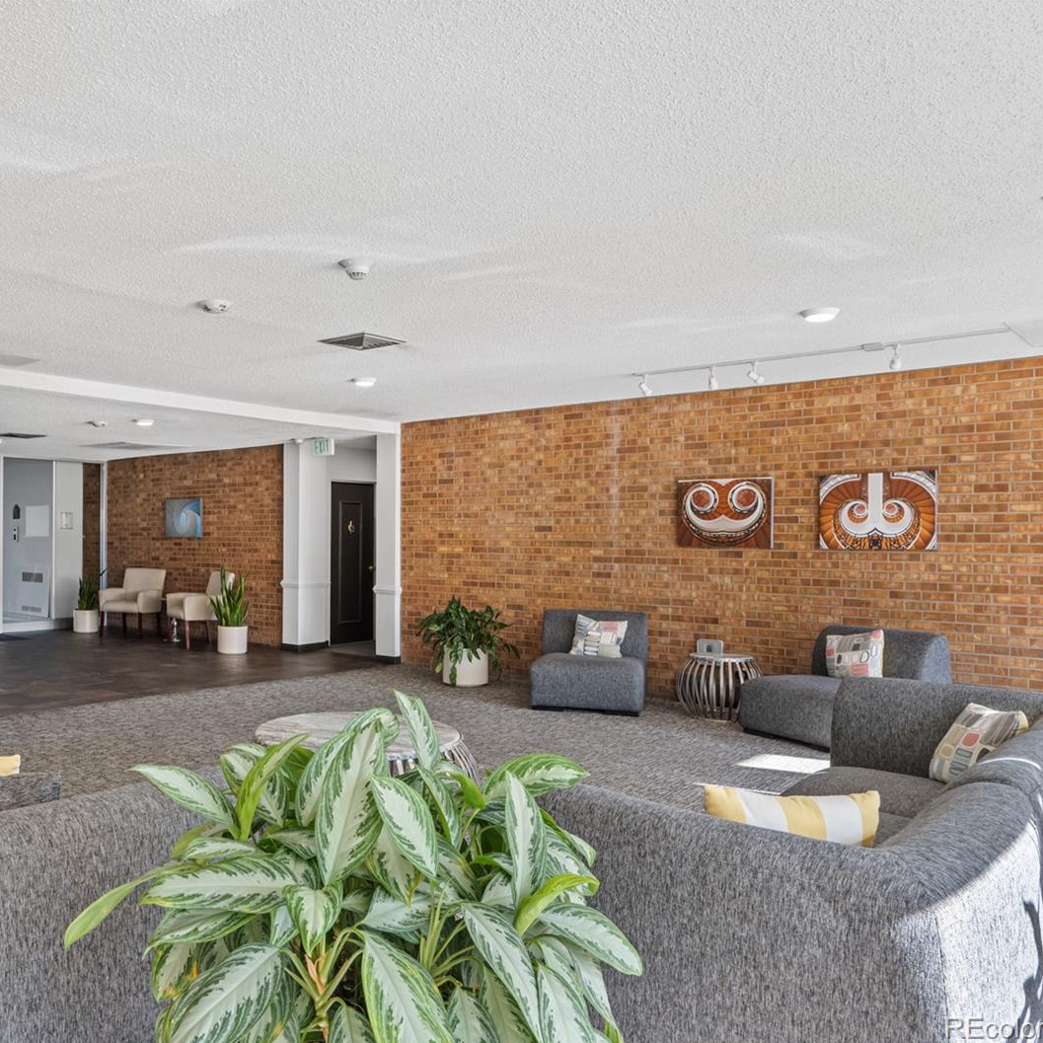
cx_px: 315
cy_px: 522
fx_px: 953
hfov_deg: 55.7
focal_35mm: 28
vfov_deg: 57.4
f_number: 9
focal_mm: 14.5
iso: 400
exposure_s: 1/15
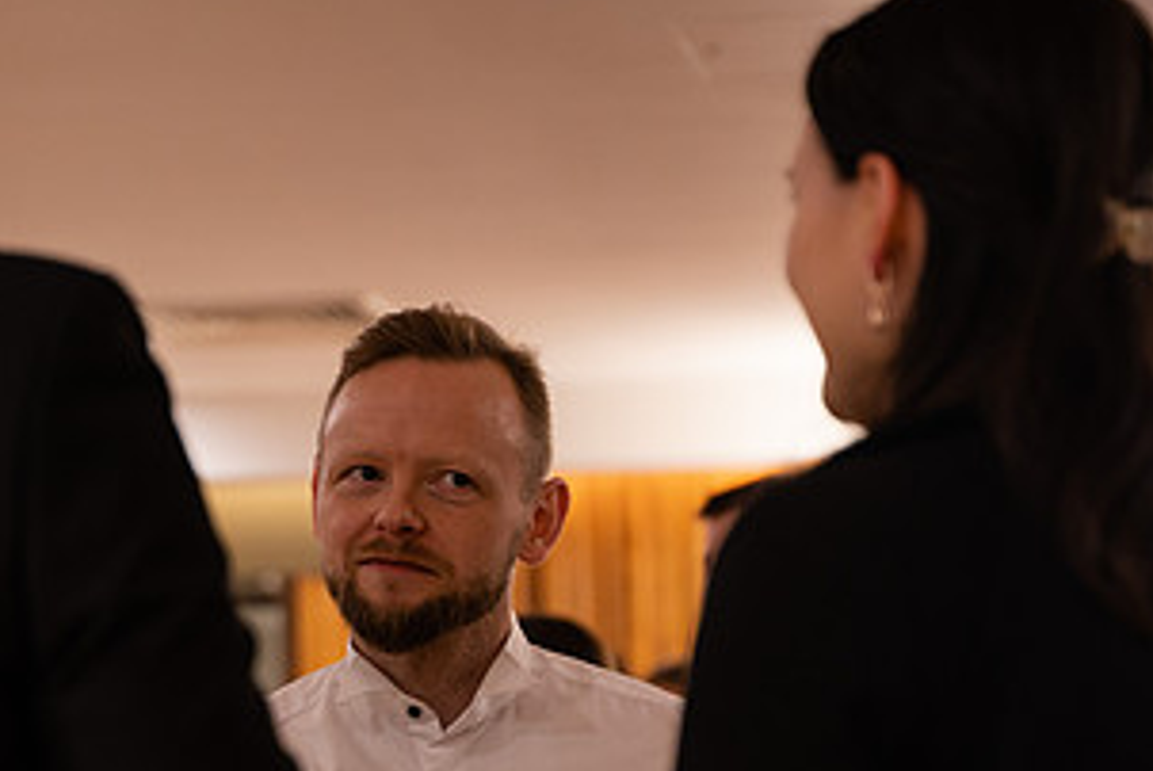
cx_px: 462
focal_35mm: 144
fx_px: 4616
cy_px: 628
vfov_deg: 9.5
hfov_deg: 14.2
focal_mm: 75
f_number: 2.8
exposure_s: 1/30
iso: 1250
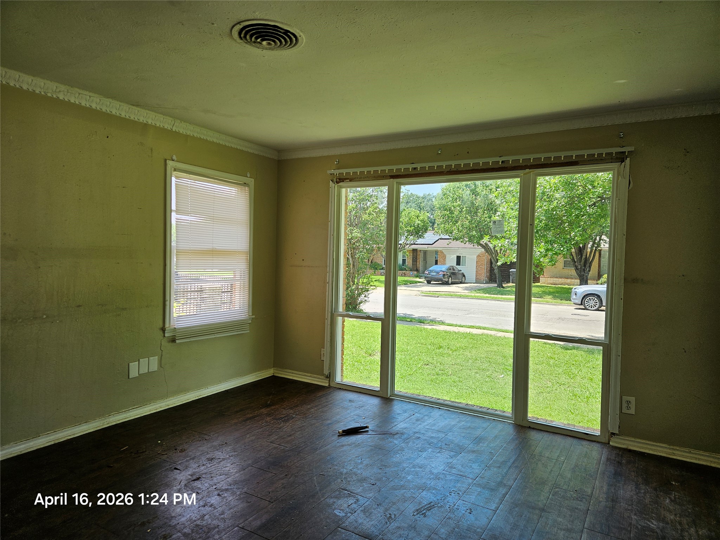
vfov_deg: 58.9
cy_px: 270
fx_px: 478
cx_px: 360
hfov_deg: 73.9
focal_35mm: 23
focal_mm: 5.4
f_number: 1.8
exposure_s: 1/224
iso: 25
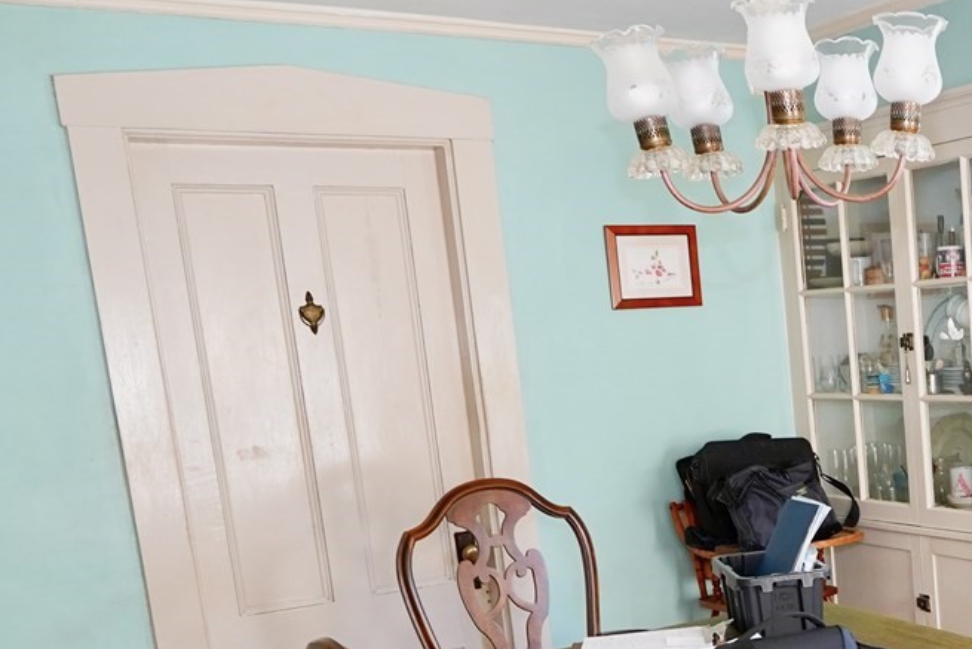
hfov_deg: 35.1
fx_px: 1350
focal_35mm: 50
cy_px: 577
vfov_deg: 26.2
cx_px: 1017
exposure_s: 1/60
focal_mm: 16
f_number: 4
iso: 800
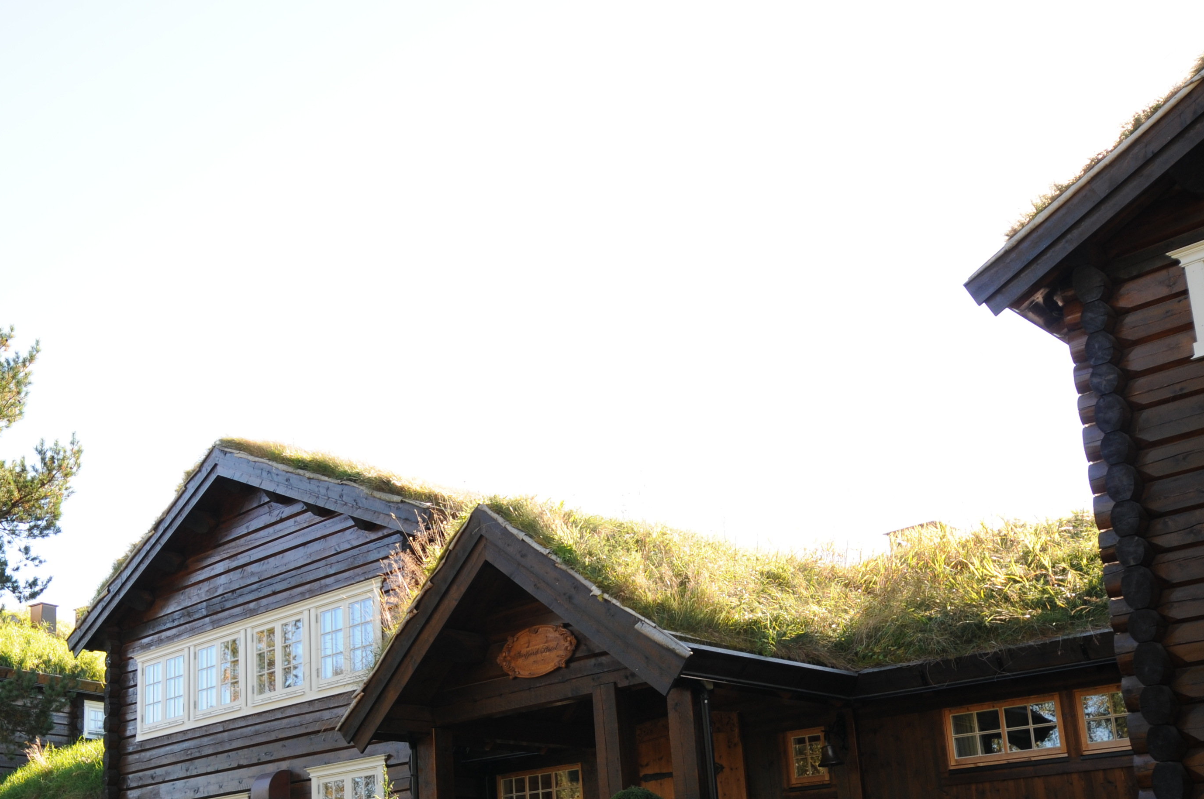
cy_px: 586
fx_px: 1403
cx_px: 389
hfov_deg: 45.6
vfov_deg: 31.3
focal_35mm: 42
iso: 200
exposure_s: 1/125
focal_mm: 18
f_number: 5.6
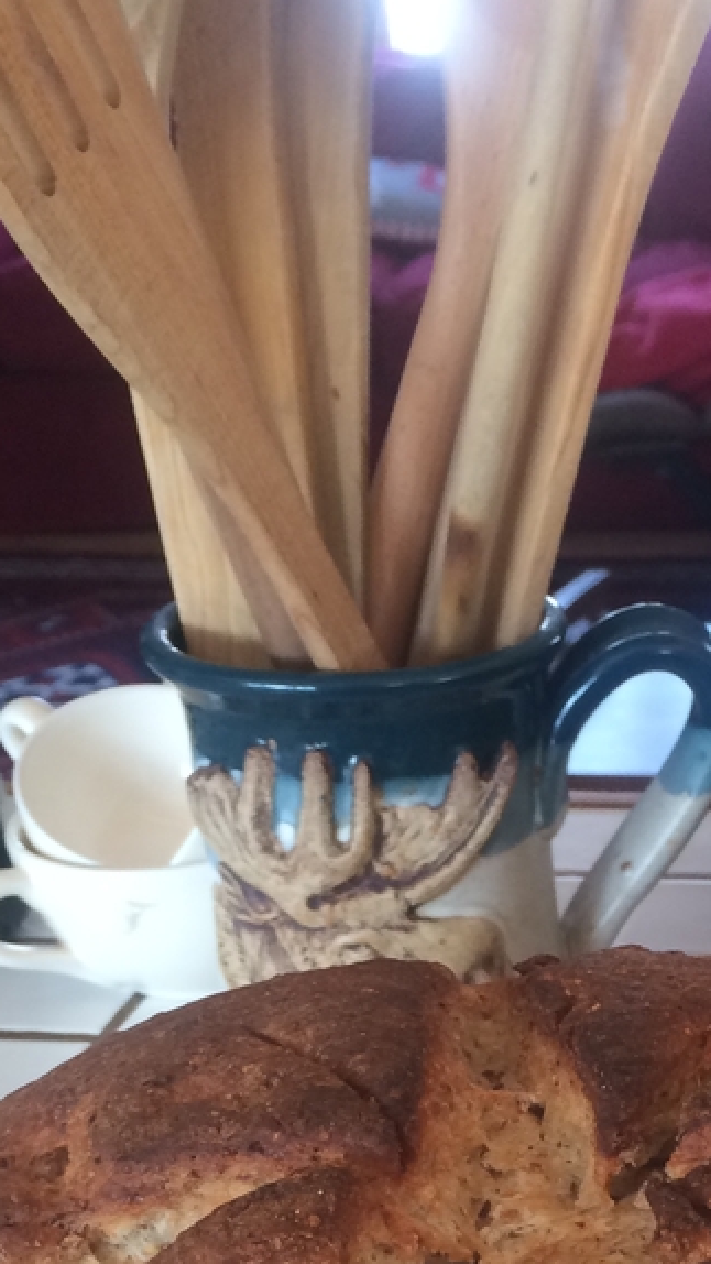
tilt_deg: -33.2
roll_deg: +2.2
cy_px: 1304
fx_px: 2211
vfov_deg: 29.5
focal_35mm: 66
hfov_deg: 18.1
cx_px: 592
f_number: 2.2
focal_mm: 4.15
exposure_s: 1/40
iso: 40
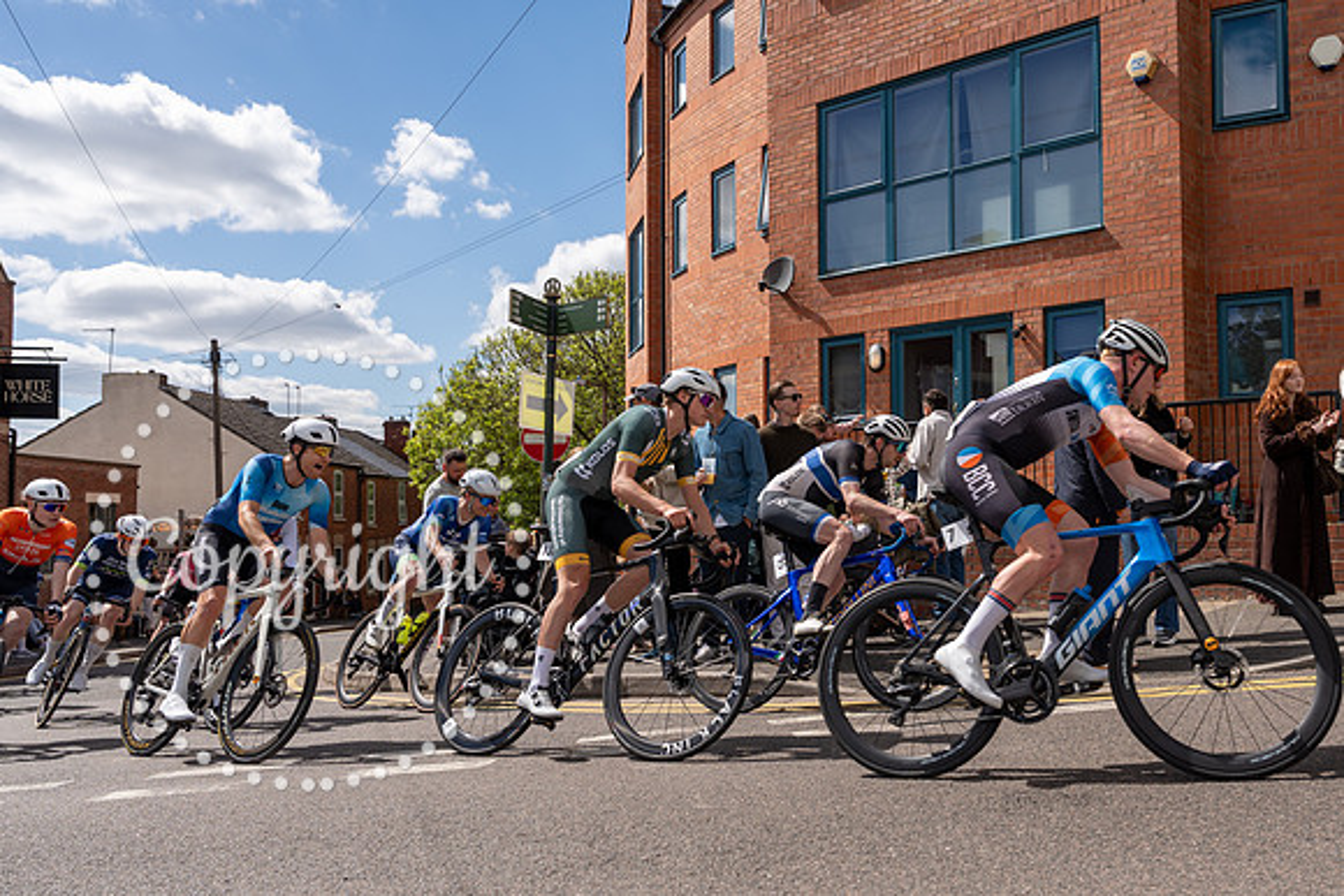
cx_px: 813
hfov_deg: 60.1
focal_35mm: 31
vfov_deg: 42.6
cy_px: 474
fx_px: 1150
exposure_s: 1/1000
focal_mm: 25
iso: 125
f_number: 5
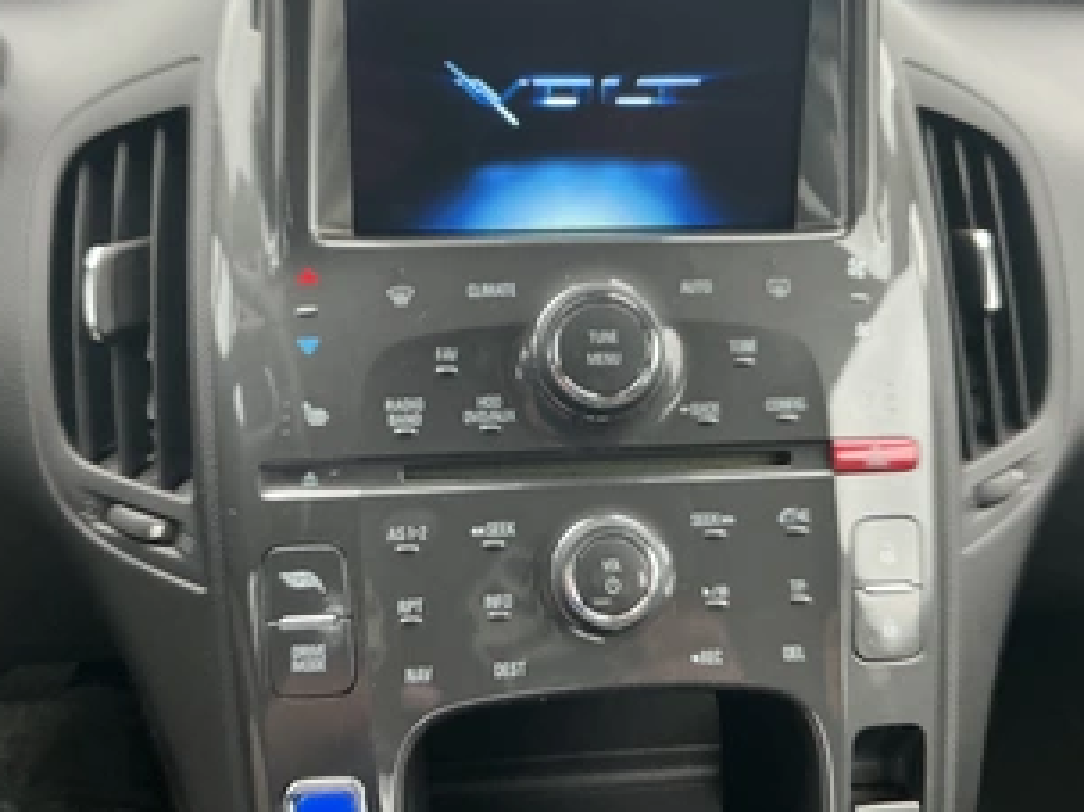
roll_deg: -0.4
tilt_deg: -22.1
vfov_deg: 38.5
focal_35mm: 37
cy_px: 326
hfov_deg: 50.2
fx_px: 1158
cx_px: 547
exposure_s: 1/68
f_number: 1.8
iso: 64
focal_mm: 3
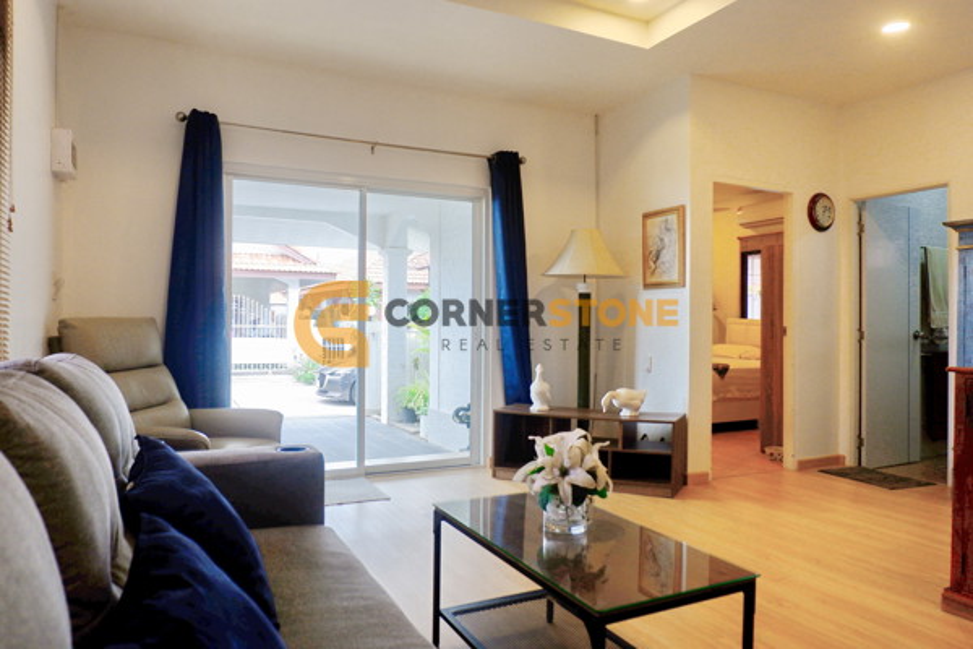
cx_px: 486
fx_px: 649
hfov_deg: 73.7
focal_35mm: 24
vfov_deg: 53.1
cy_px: 324
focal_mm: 16
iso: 200
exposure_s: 1/125
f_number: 4
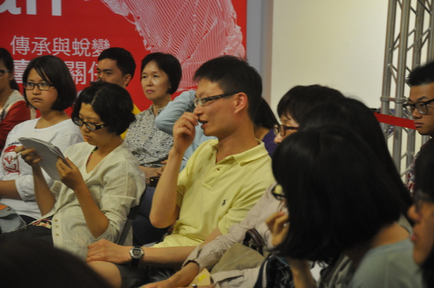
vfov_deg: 12.1
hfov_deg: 18.2
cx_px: 217
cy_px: 144
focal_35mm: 112
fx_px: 1355
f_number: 5.3
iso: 1600
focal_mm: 75
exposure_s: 1/15
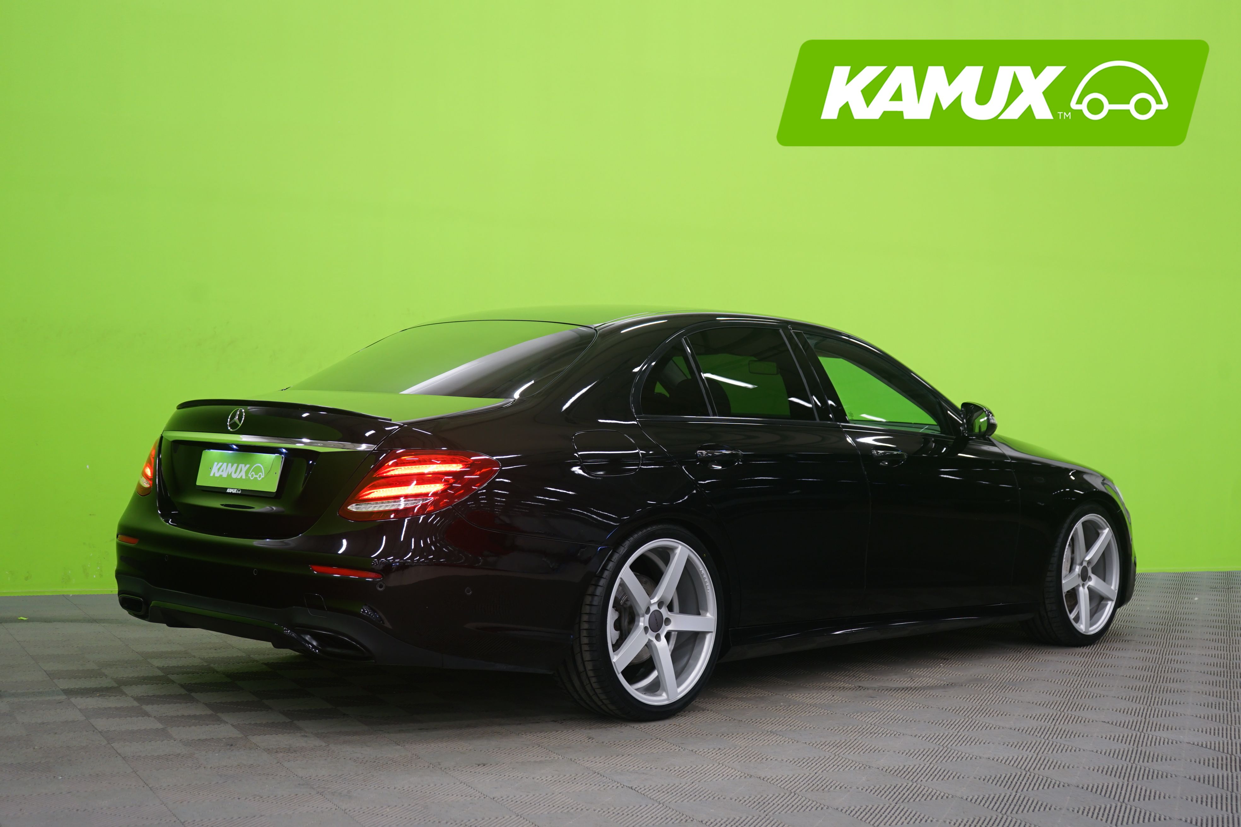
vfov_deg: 28.1
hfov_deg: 41.1
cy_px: 414
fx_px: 1655
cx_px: 620
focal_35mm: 48
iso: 400
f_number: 5
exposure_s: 1/6
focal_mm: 48
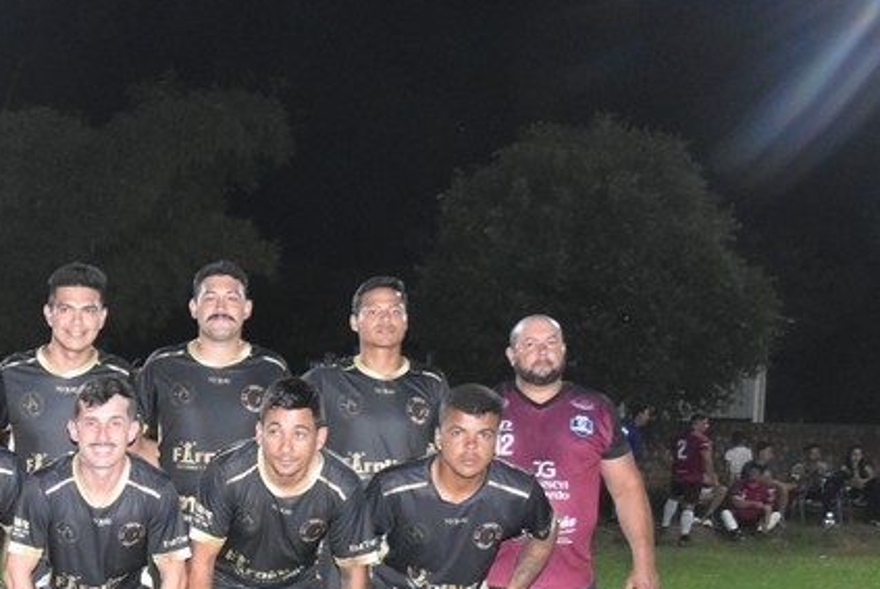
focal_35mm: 70
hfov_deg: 27.6
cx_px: 56
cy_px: 577
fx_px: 1713
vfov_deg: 19.0
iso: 4000
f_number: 3.5
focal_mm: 22
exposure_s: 1/60
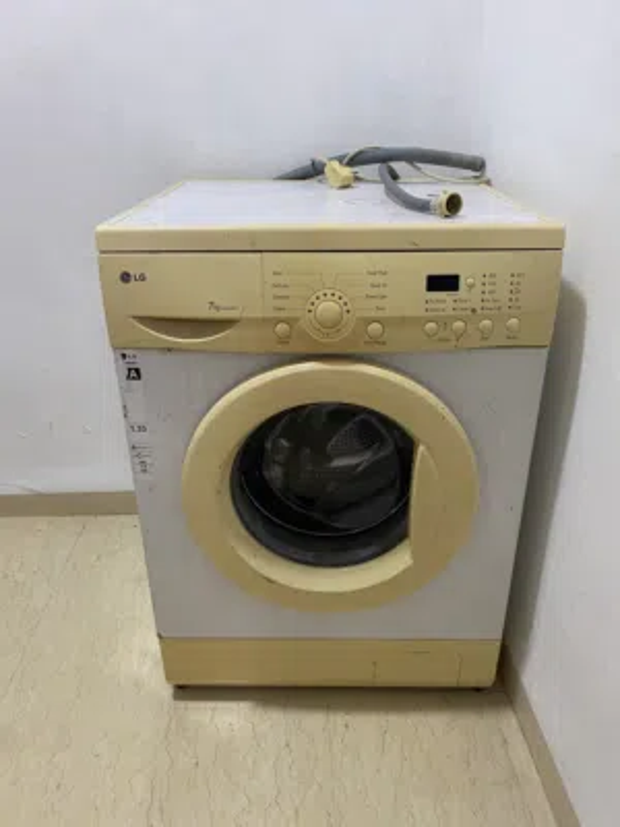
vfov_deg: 67.3
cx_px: 310
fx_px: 621
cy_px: 414
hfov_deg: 53.1
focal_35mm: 26
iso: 160
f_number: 1.8
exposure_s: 1/60
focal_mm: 4.25
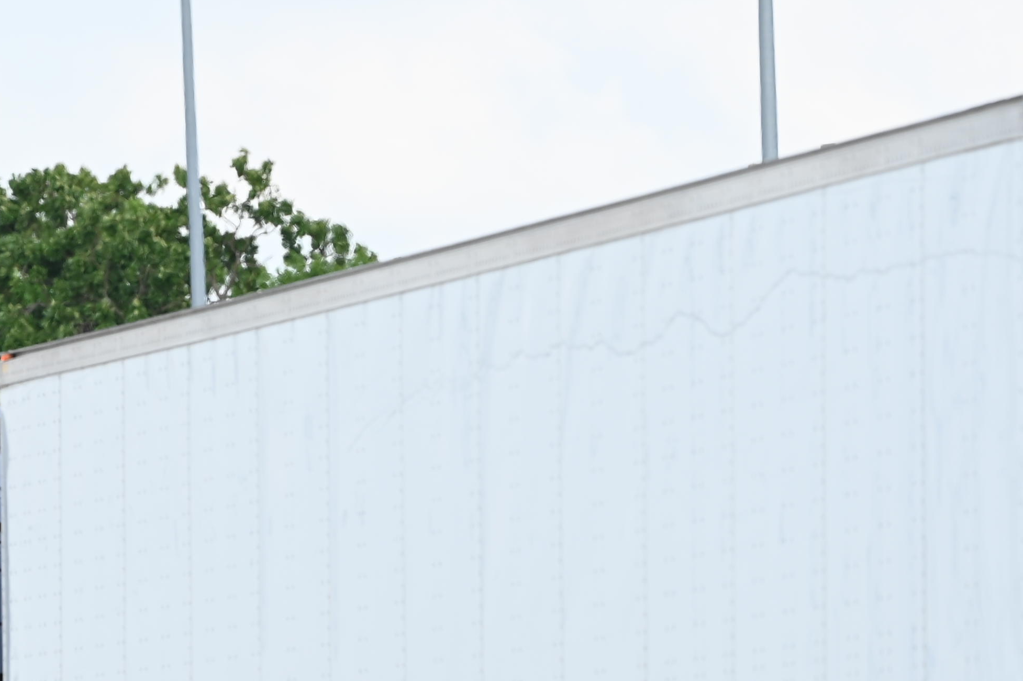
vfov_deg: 2.2
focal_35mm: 619
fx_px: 17577
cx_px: 706
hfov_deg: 3.3
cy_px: 816
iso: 200
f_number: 5
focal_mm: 200
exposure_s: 1/500
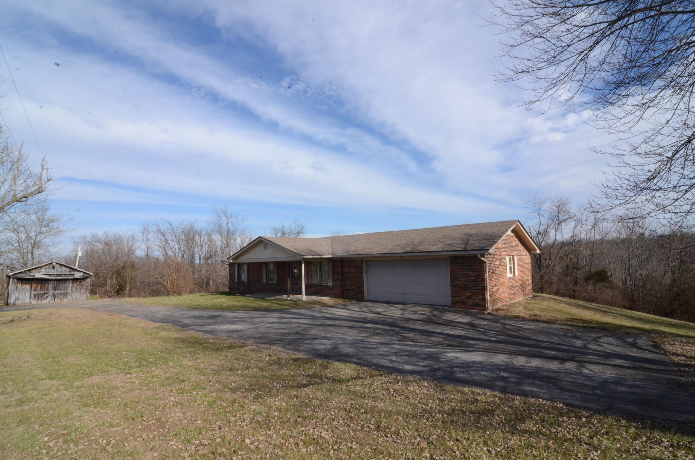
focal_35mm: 16
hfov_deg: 95.1
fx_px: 318
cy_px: 230
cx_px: 348
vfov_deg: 71.8
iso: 1000
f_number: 22
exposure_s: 1/250
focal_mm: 11
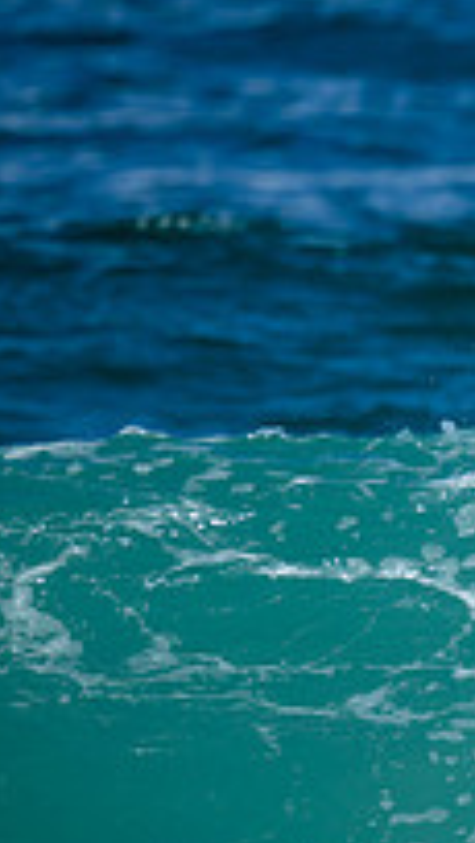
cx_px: 1148
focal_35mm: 2386
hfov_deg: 0.5
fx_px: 53337
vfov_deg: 0.9
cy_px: 548
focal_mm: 800
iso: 320
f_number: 6.3
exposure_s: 1/2500
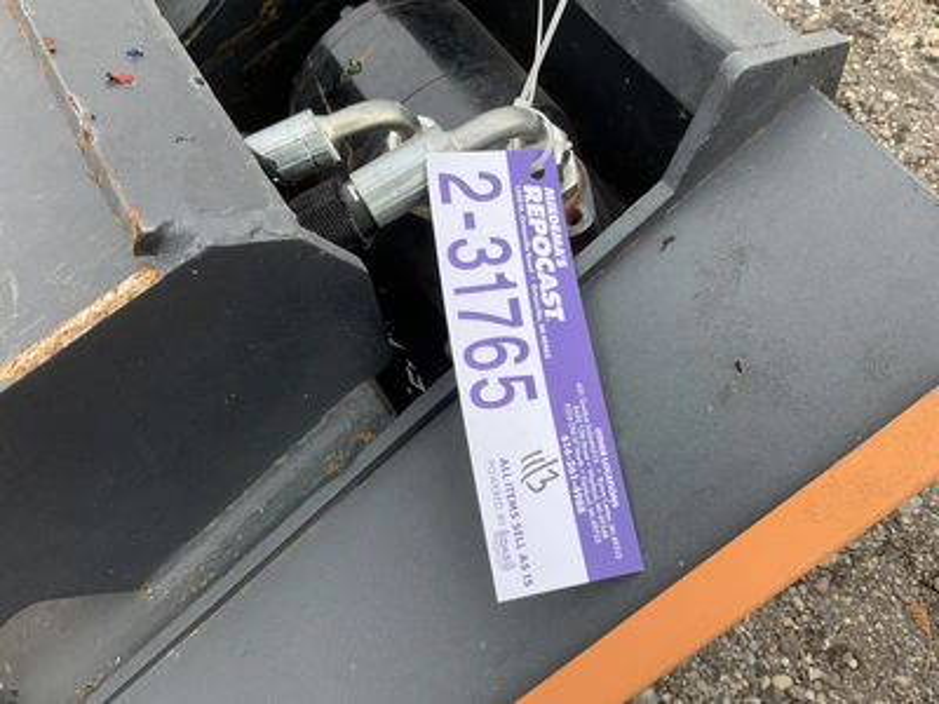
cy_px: 352
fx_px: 787
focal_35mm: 29
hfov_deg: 61.7
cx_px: 470
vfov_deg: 48.2
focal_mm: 3
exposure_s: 1/168
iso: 20
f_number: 1.8
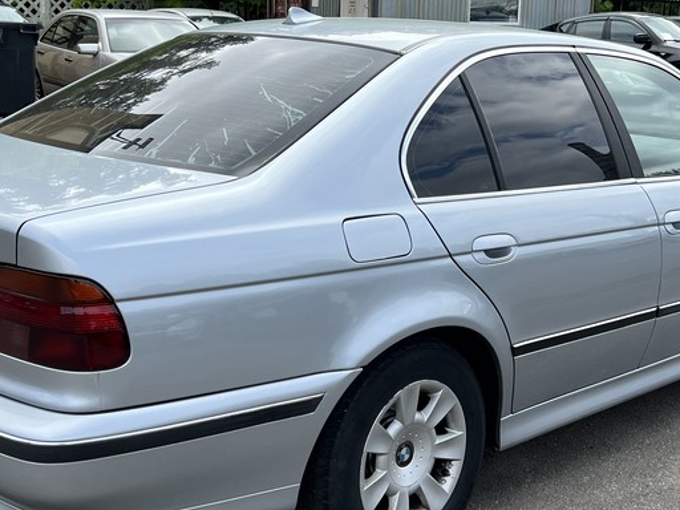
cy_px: 246
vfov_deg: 28.0
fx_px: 1021
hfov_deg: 36.8
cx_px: 379
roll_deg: -2.0
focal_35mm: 52
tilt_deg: -12.6
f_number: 1.5
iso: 50
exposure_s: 1/2083
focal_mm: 5.7
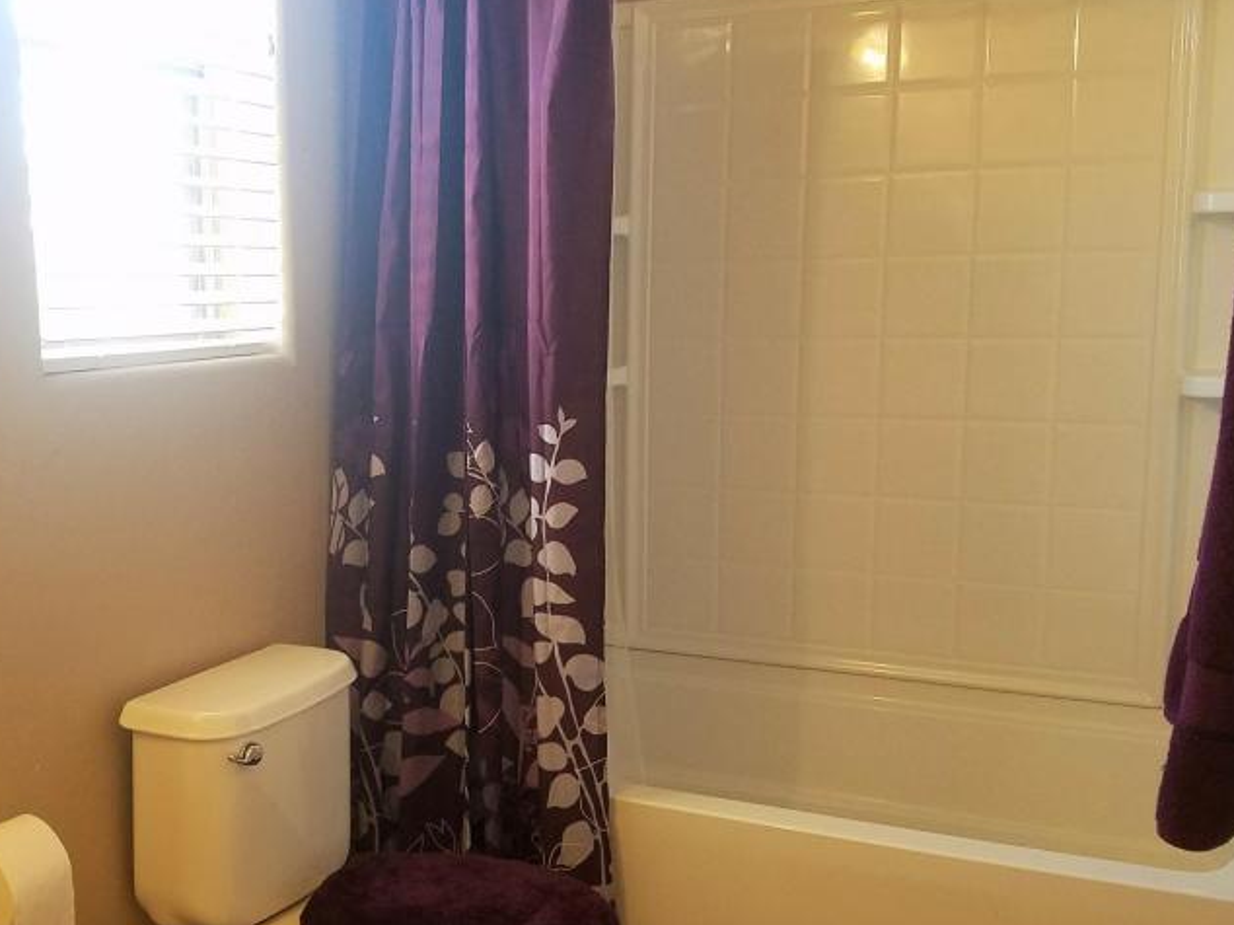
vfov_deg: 34.3
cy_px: 506
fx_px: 1497
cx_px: 469
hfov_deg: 44.5
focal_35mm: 42
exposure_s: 1/40
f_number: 1.7
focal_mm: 4.2
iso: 160
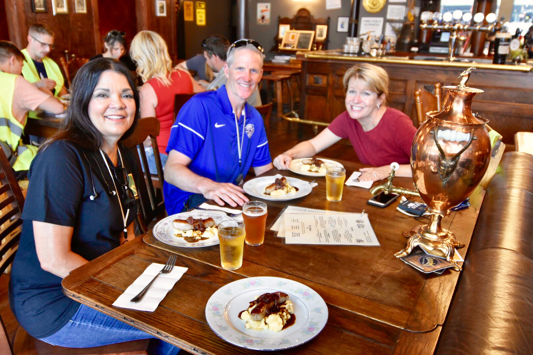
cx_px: 266
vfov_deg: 43.6
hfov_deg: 61.9
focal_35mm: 30
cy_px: 178
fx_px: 444
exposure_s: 1/60
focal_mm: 20
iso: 2000
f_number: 4
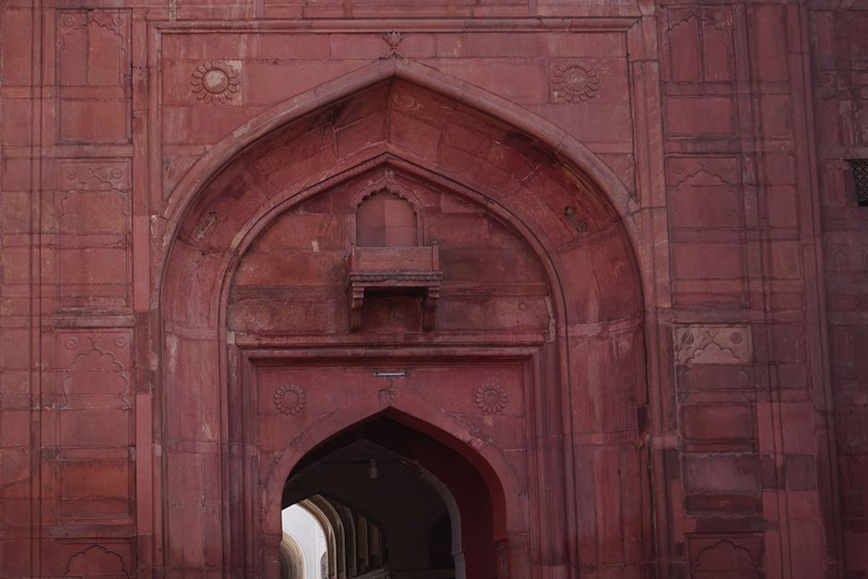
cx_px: 266
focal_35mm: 51
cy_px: 480
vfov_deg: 25.9
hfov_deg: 38.3
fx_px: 1230
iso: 100
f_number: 9
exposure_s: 1/100
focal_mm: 24
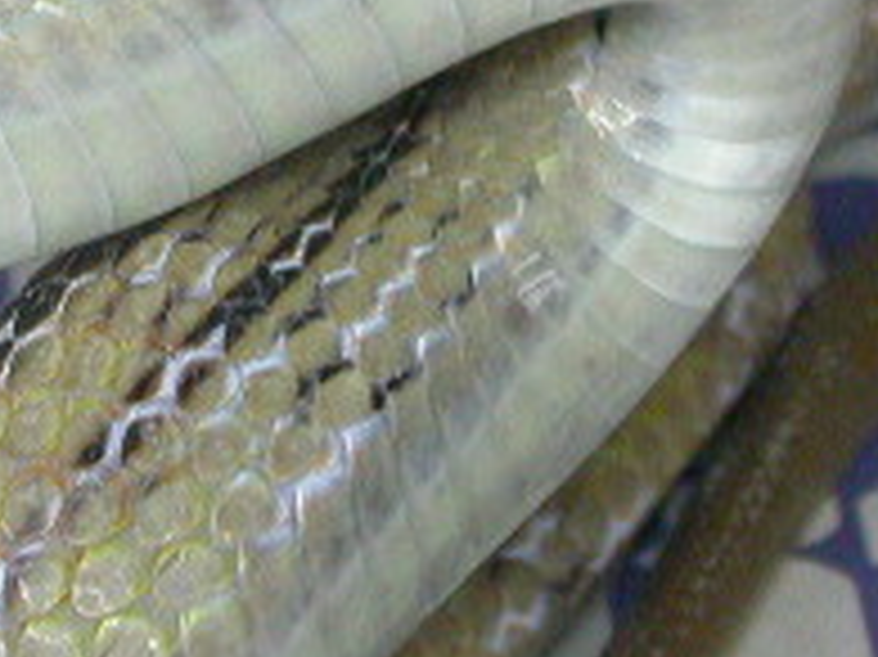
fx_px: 8416
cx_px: 234
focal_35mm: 332
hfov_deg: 6.0
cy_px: 18
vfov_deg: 4.5
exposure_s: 1/2.3
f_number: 4
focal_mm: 20.9
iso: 400
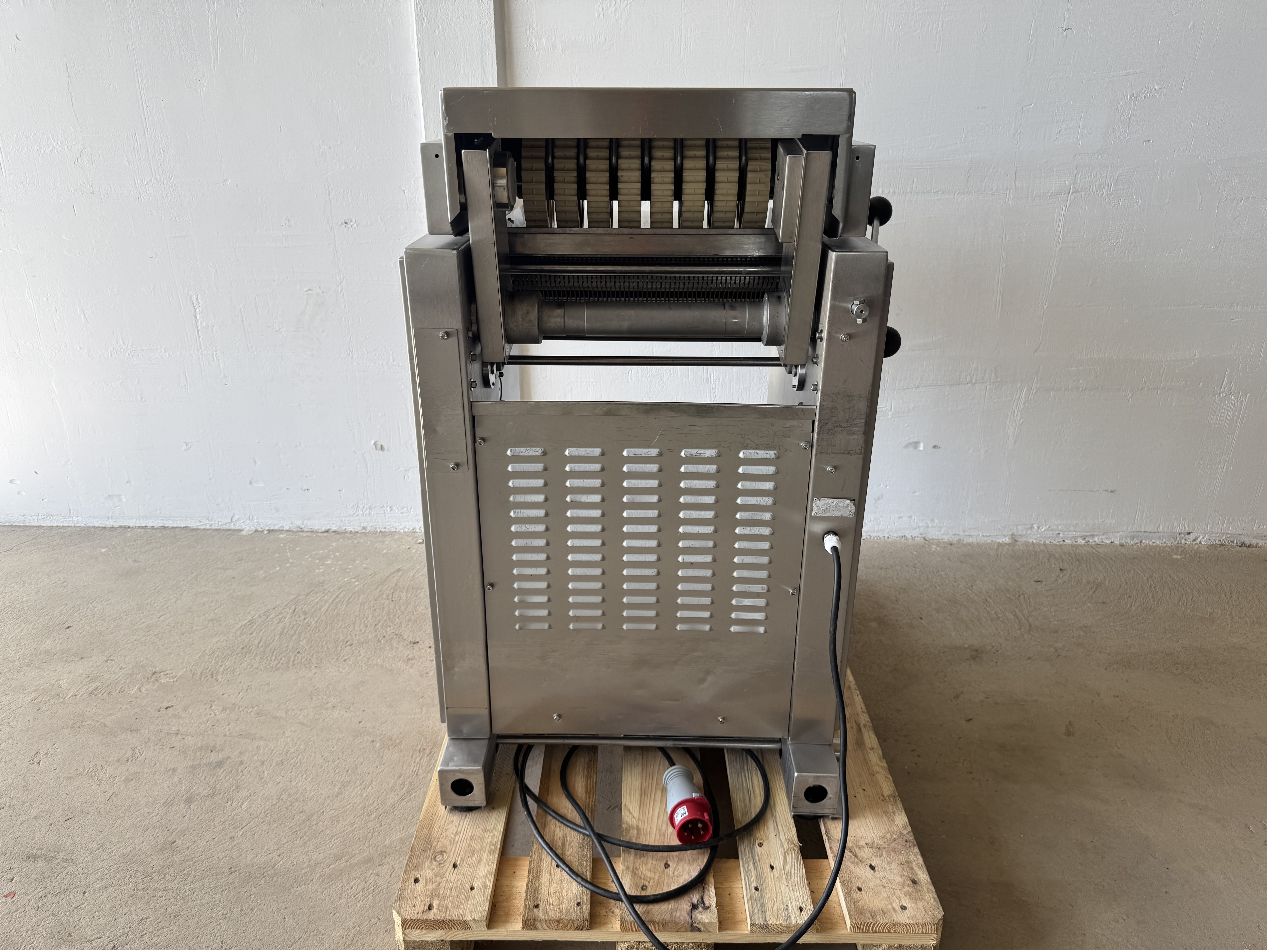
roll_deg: +0.5
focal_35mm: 24
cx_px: 634
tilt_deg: -22.5
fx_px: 878
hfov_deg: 71.6
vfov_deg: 56.8
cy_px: 475
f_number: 1.78
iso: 80
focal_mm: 6.76
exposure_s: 1/700
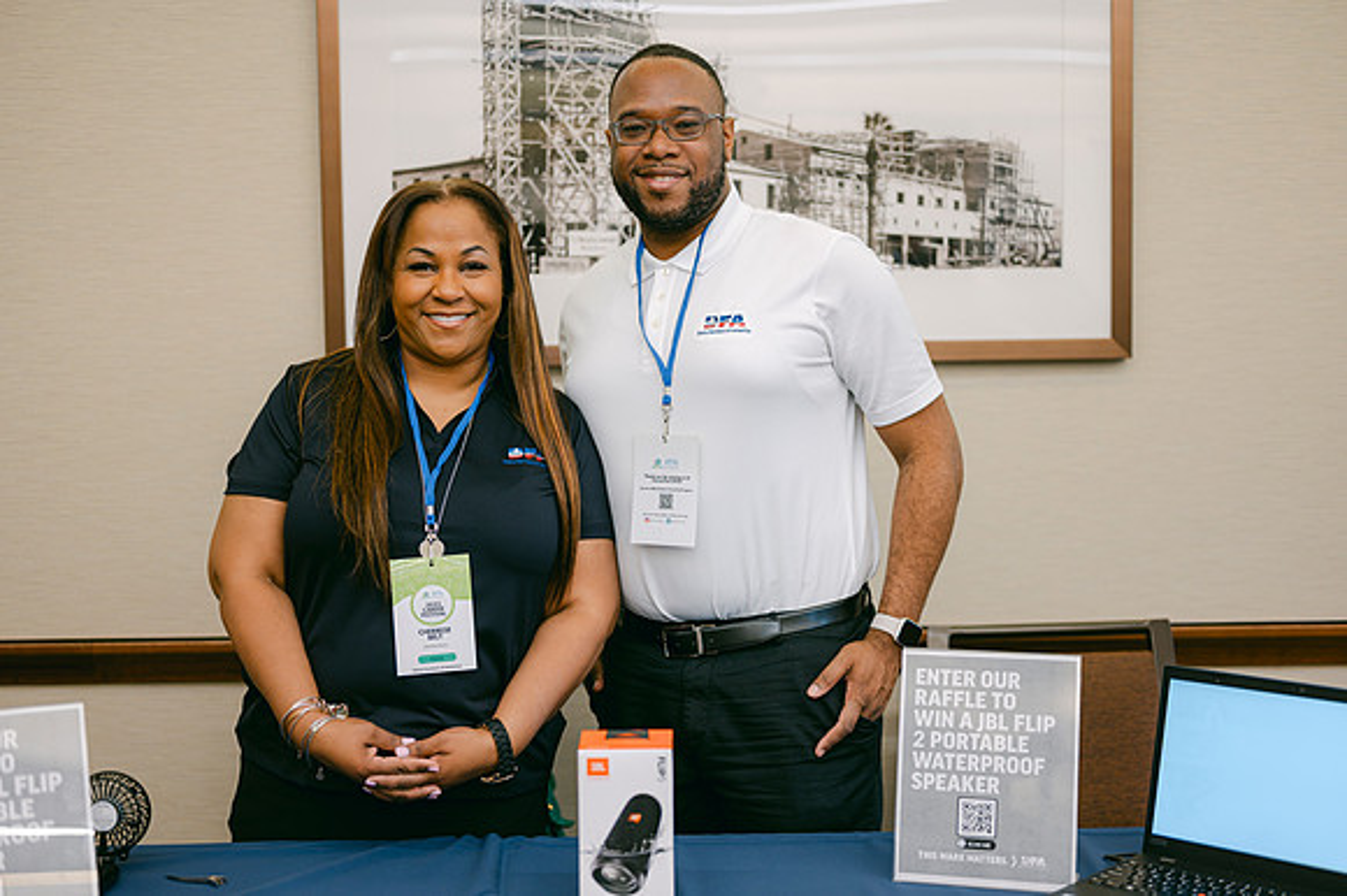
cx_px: 674
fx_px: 1870
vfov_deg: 27.0
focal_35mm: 50
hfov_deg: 39.6
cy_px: 448
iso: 125
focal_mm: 50
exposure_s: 1/125
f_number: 2
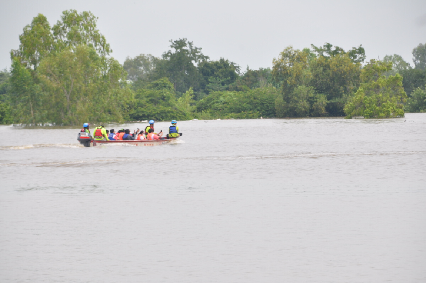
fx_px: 3546
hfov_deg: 6.9
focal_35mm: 300
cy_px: 142
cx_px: 213
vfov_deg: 4.6
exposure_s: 1/250
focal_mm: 200
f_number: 10
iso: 200
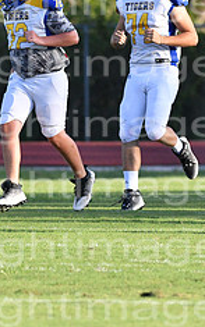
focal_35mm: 1134
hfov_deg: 1.2
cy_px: 97
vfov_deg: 1.9
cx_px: 52
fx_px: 10131
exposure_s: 1/8000
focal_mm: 300
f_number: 4.5
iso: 2200
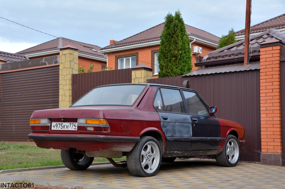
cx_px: 142
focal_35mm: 57
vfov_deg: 23.7
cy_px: 94
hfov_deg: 35.1
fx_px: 451
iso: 200
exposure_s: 1/250
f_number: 8
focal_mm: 38
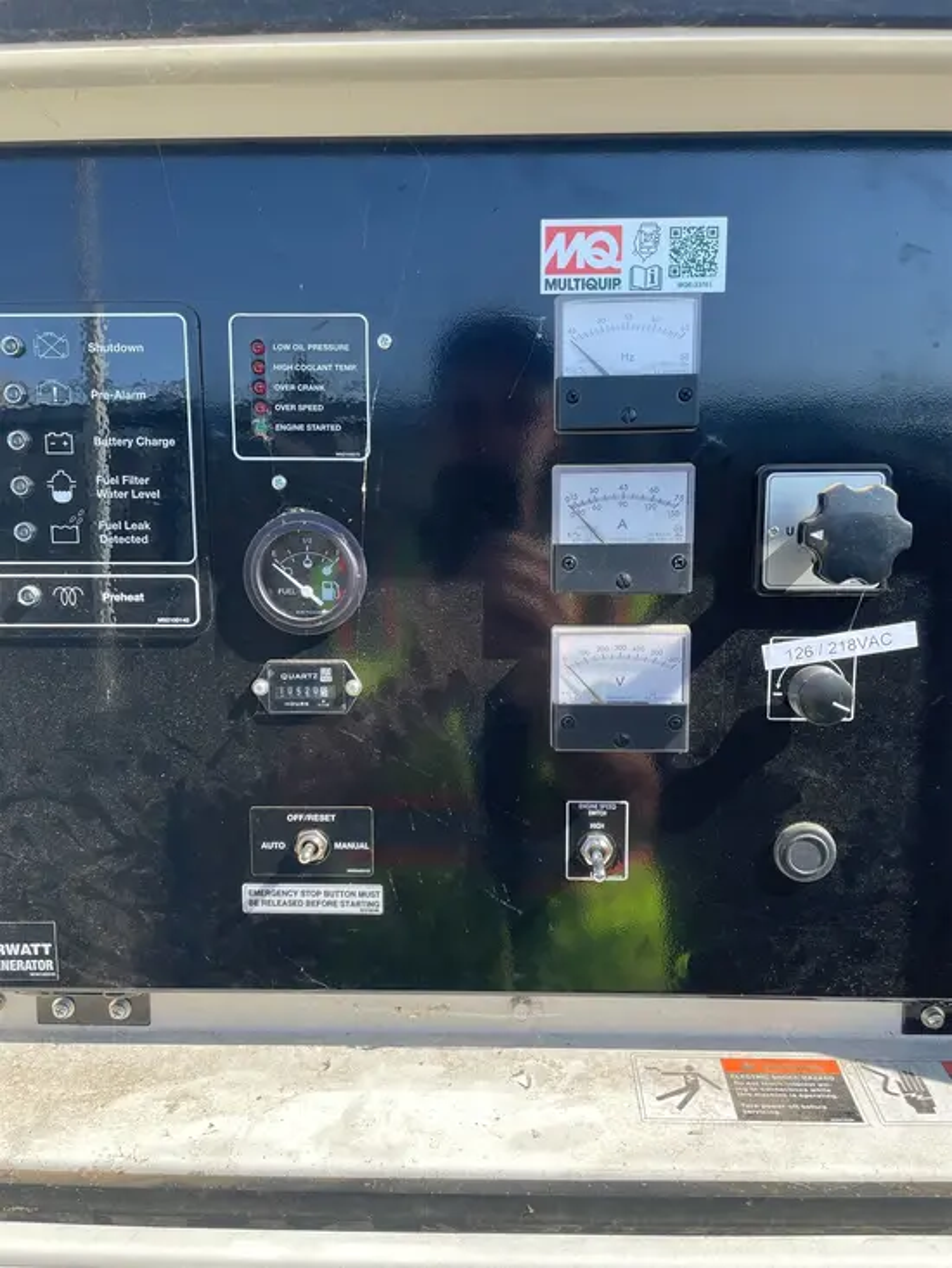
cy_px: 634
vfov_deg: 67.3
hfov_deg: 53.1
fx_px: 953
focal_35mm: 26
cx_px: 476
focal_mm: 4.2
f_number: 1.6
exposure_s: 1/972
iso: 32
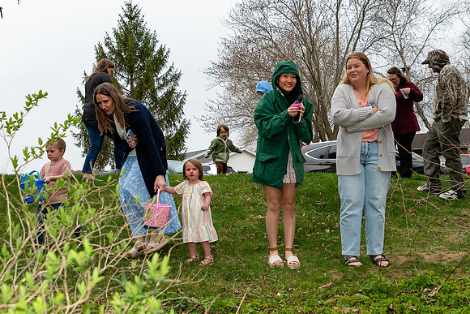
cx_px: 267
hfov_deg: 42.3
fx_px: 606
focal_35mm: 46
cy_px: 157
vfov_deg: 29.0
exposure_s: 1/200
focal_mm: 24
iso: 125
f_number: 4
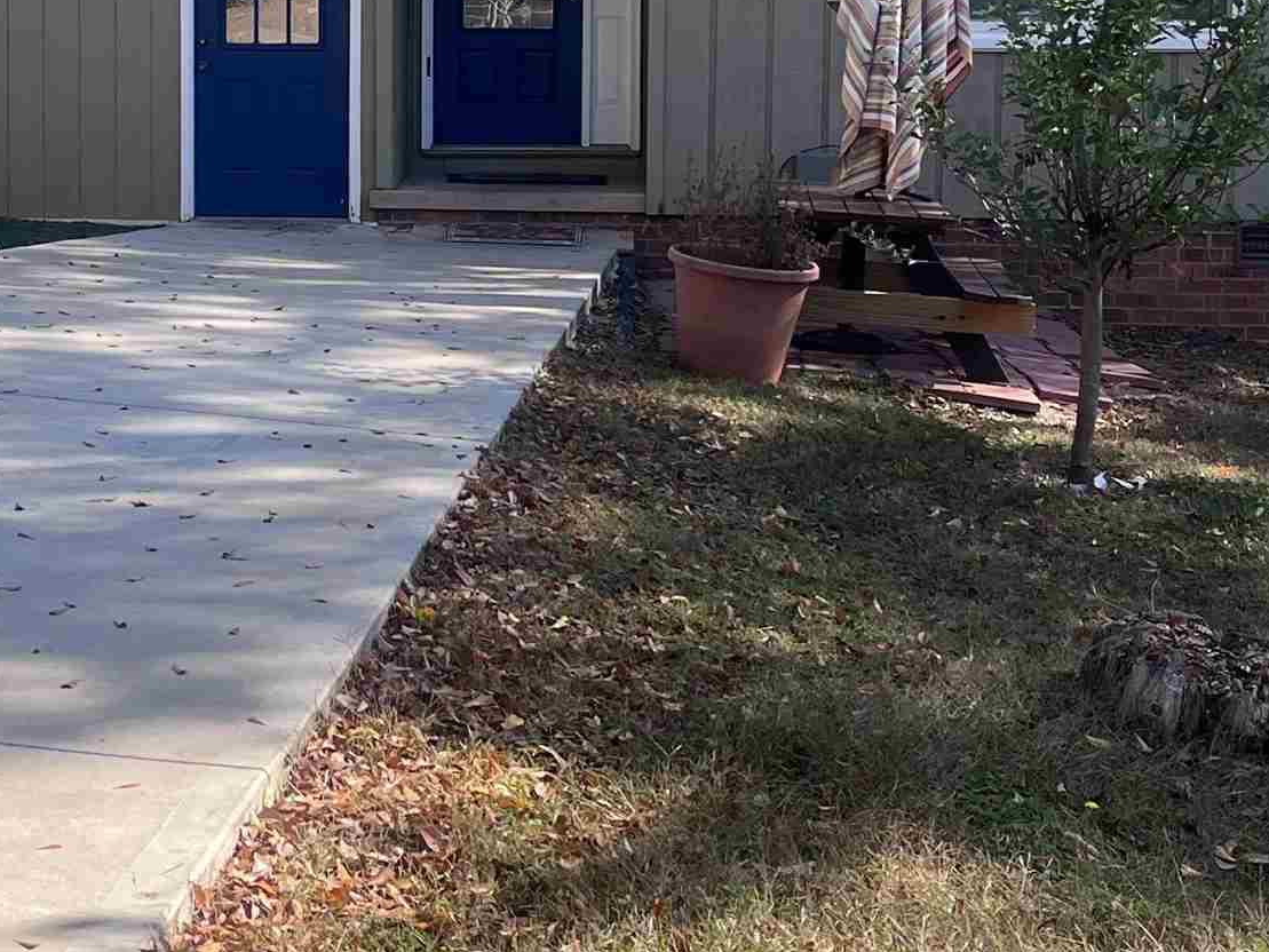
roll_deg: +0.0
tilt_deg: -4.5
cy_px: 185
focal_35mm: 72
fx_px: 2640
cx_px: 397
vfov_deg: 20.2
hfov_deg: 26.8
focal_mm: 5.1
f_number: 1.6
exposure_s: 1/845
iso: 50
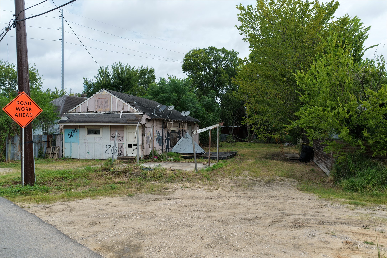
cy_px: 129
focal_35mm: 28
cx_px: 194
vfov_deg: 46.4
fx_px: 301
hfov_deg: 65.5
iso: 100
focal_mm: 14.45
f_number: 2.8
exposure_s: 1/640
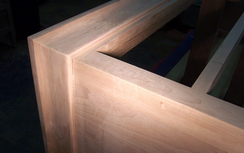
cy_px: 88
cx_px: 119
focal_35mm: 38
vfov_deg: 33.5
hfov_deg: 51.5
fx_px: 253
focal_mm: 5.5
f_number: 3.4
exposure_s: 1/60
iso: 80
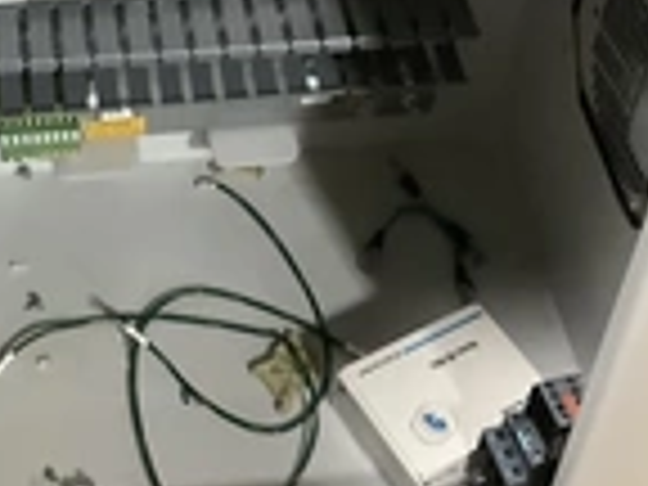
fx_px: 1610
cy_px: -9
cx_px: 148
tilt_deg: -45.1
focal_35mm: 86
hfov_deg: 22.5
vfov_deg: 16.8
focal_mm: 3.3
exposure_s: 1/20
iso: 640
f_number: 2.4
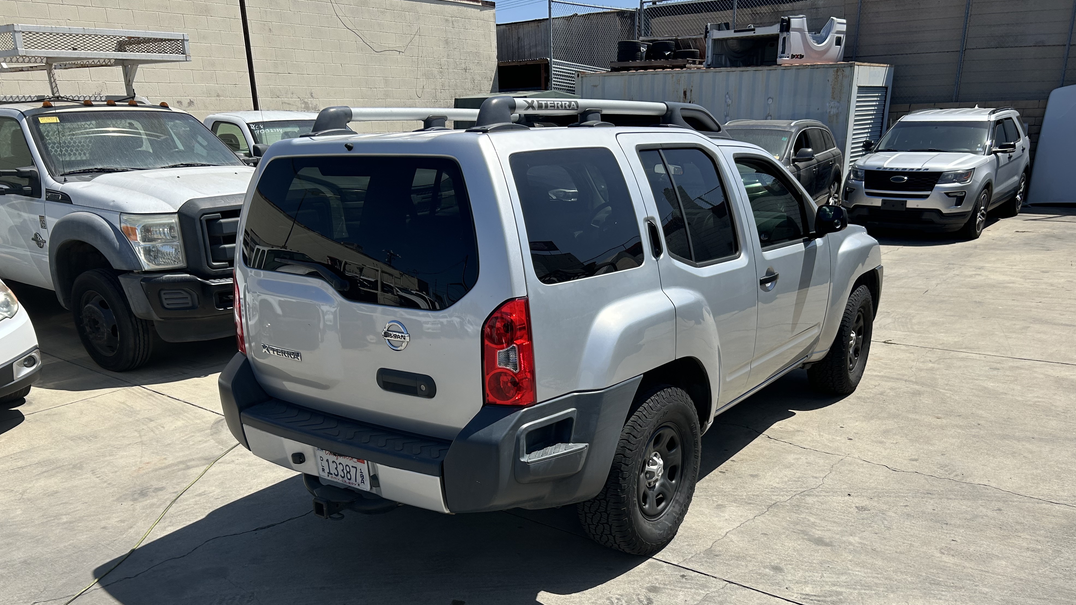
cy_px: 411
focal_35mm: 29
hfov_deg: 66.1
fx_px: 827
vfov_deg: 39.6
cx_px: 551
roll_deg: +2.0
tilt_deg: -19.4
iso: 50
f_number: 1.5
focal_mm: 5.7
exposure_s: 1/4630
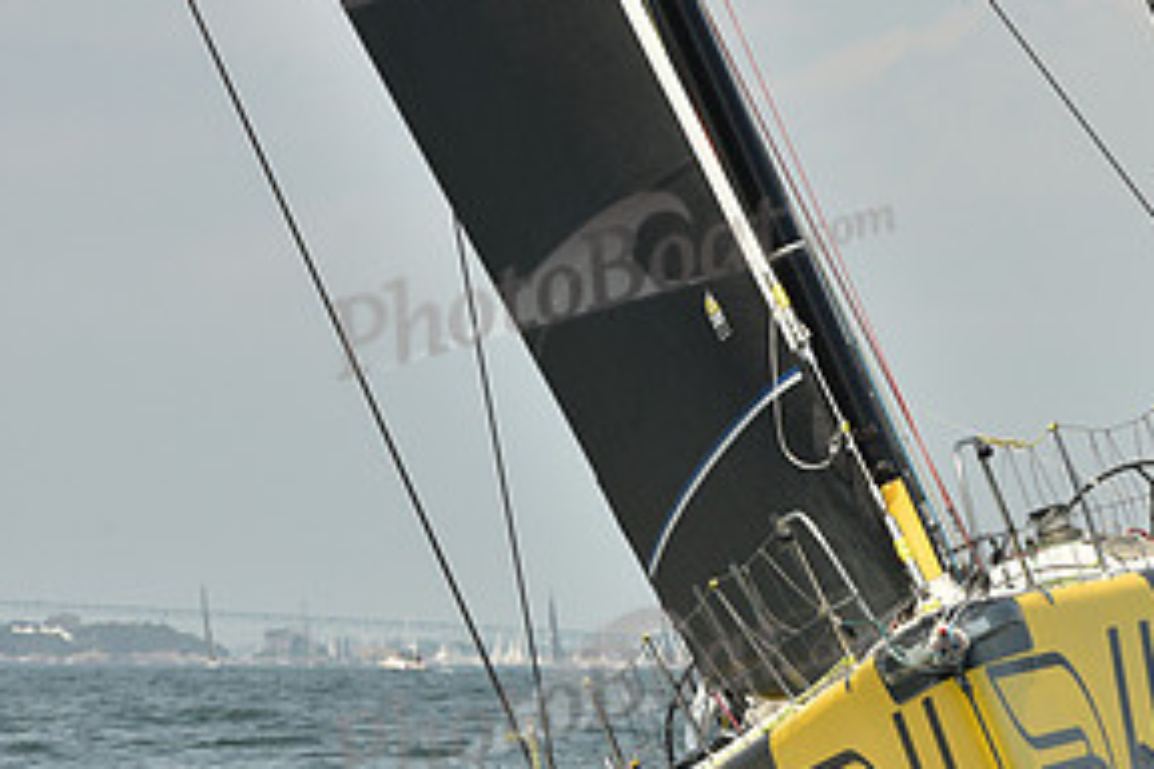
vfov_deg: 4.1
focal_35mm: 332
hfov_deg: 6.2
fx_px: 10642
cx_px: 1106
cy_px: 427
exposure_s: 1/640
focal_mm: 165
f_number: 10
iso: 250
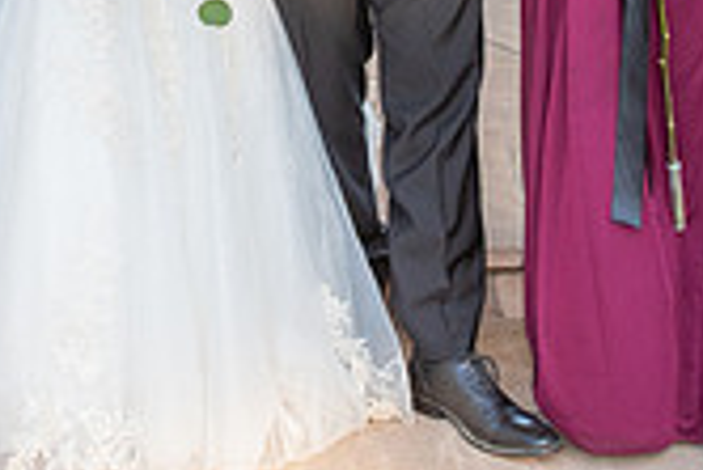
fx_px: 2111
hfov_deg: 18.8
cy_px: -197
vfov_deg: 12.2
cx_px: 195
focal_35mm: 108
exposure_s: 1/200
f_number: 5.6
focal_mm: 31
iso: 400
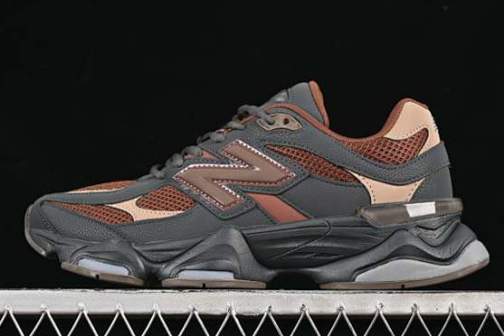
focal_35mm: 99
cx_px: 257
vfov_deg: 13.8
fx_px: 1385
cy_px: 153
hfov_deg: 20.6
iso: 160
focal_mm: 50
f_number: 6.3
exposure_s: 1/60
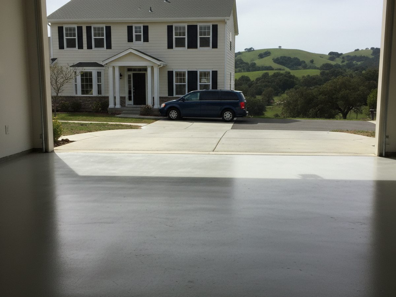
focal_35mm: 26
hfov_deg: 67.3
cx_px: 198
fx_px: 297
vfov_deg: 53.1
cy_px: 148
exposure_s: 1/700
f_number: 1.5
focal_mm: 5.7
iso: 538
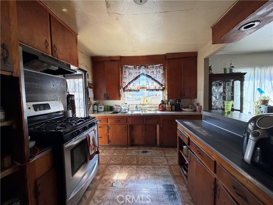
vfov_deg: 85.7
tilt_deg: -3.8
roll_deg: +1.5
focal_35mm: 14
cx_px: 136
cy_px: 102
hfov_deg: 102.1
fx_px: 110
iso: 320
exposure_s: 1/121
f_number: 2.2
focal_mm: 2.22
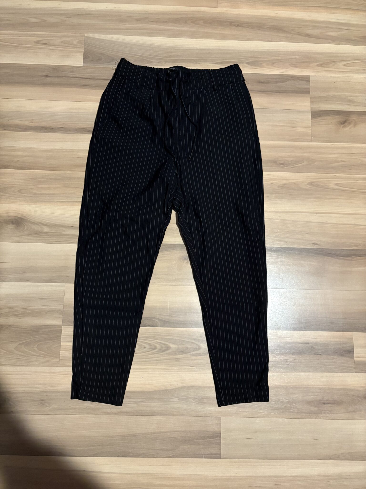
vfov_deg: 67.3
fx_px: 367
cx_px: 183
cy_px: 244
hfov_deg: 53.1
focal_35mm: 26
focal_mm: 5.96
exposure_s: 1/40
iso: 500
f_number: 1.6
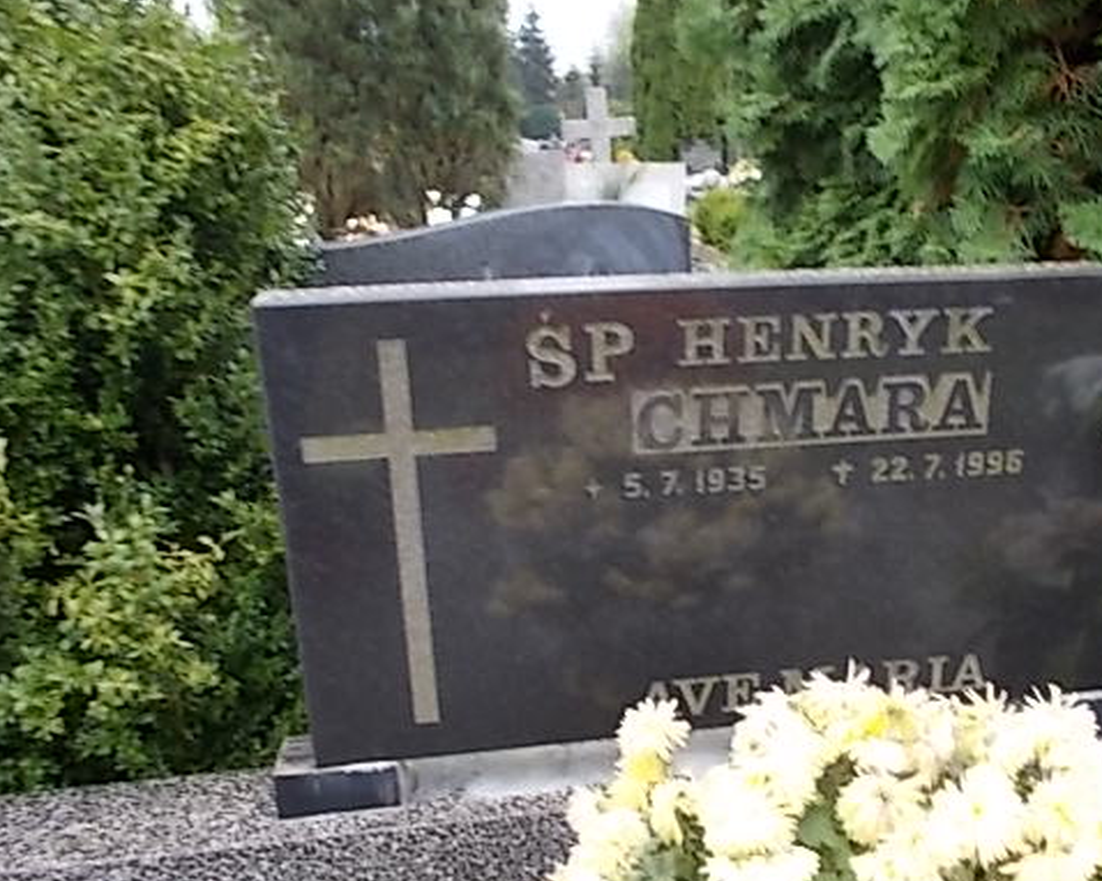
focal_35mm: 34
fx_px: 1108
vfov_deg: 43.2
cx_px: 655
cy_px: 507
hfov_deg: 52.5
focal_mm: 4.6
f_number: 3.2
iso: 140
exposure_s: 1/25
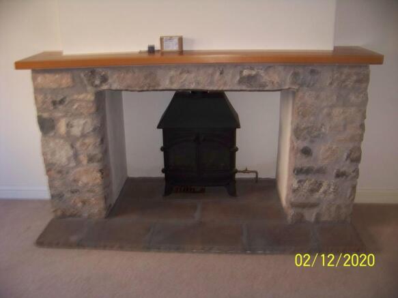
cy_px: 149
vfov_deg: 39.6
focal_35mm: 36
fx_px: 414
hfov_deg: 51.4
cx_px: 199
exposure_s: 1/20
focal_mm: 5.85
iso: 200
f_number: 2.8
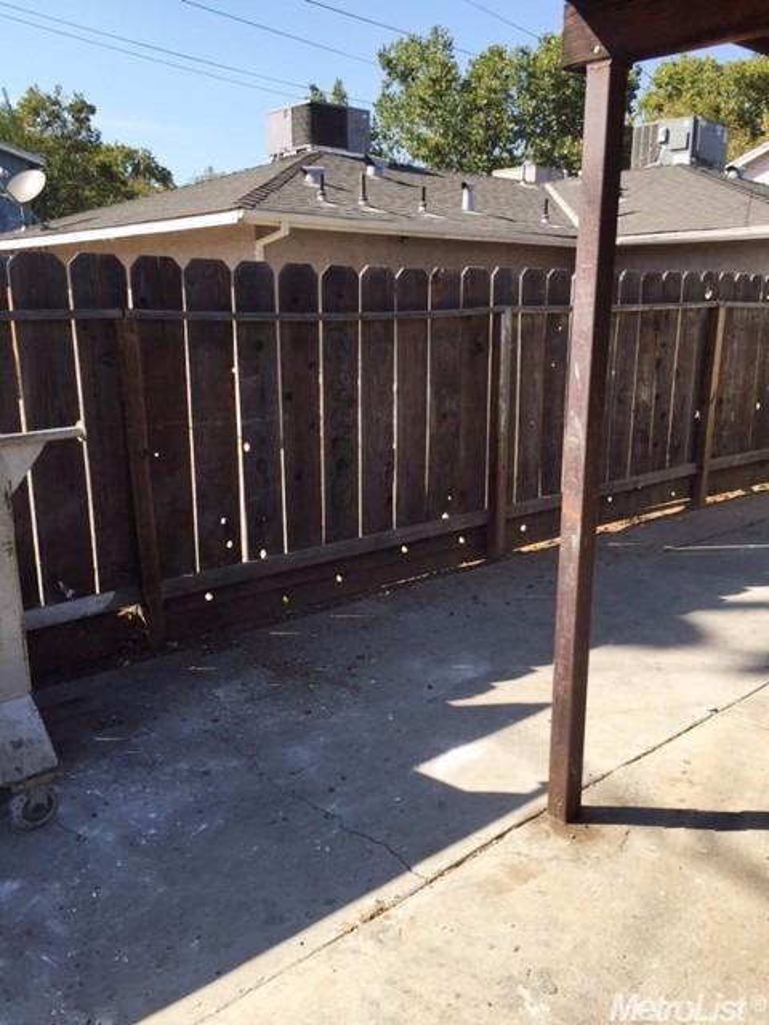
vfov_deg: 61.7
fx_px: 859
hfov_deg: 48.2
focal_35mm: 29
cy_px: 512
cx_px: 384
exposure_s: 1/942
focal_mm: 4.15
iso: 32
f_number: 2.2
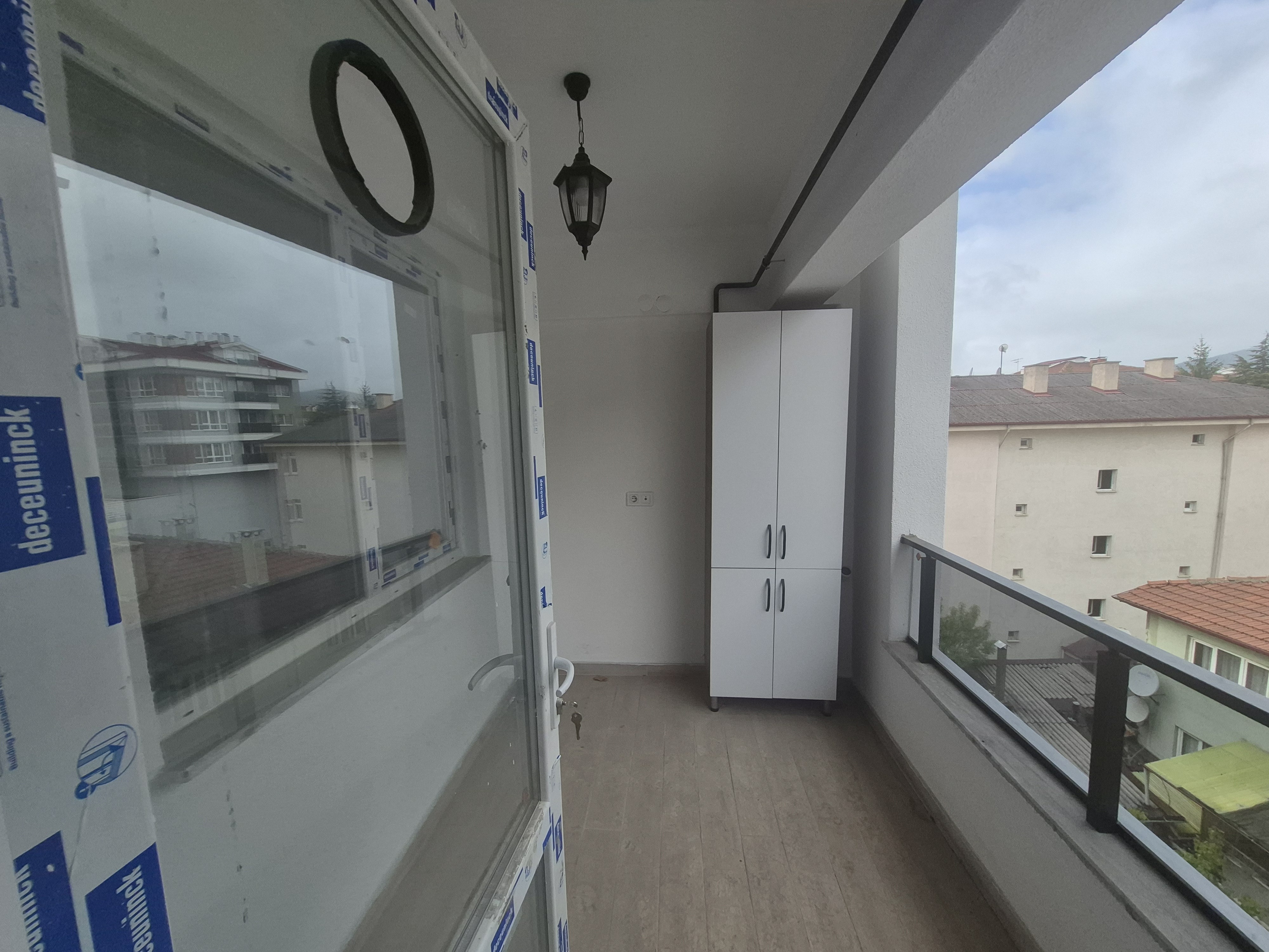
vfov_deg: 89.9
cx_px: 634
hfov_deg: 106.2
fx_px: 477
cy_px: 476
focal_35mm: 13
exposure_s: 1/1996
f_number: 2.2
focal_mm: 1.74
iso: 64
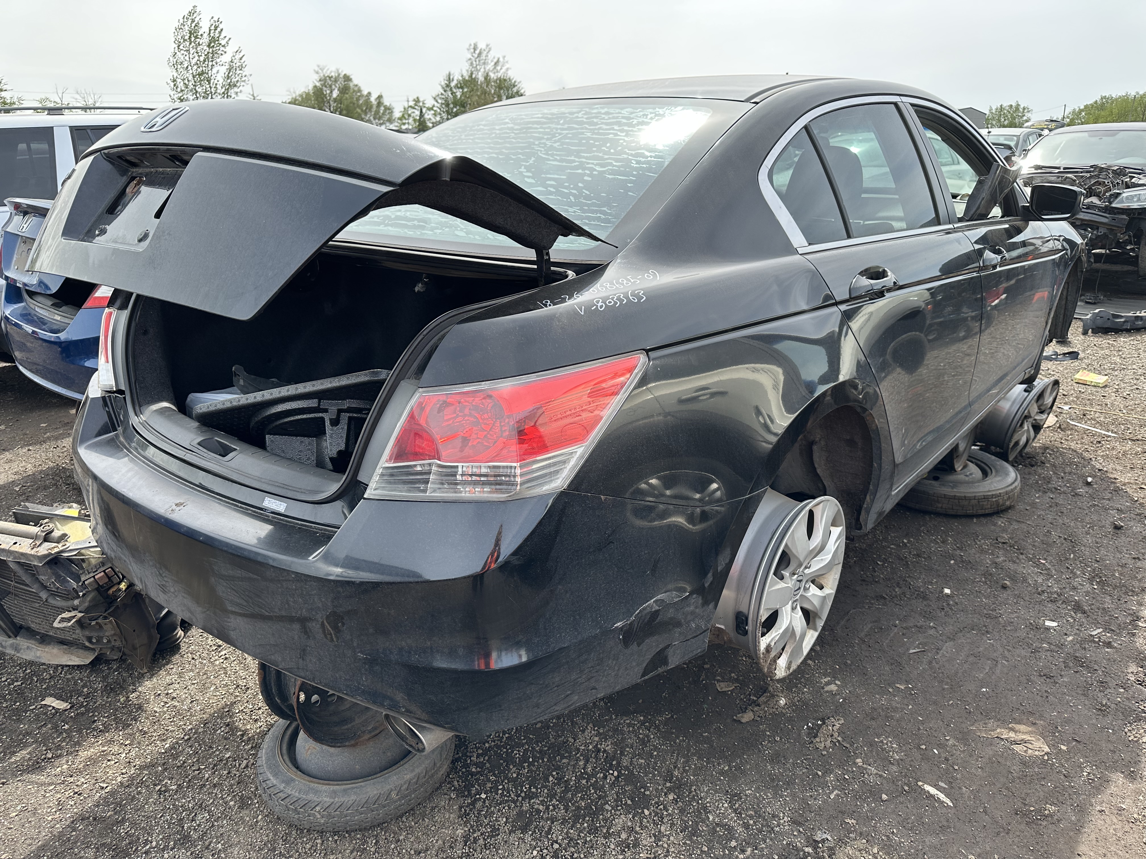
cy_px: 430
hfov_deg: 71.6
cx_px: 573
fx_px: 795
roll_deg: +1.0
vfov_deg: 56.8
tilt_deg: -18.6
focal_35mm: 24
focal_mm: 6.86
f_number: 1.78
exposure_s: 1/1289
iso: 80
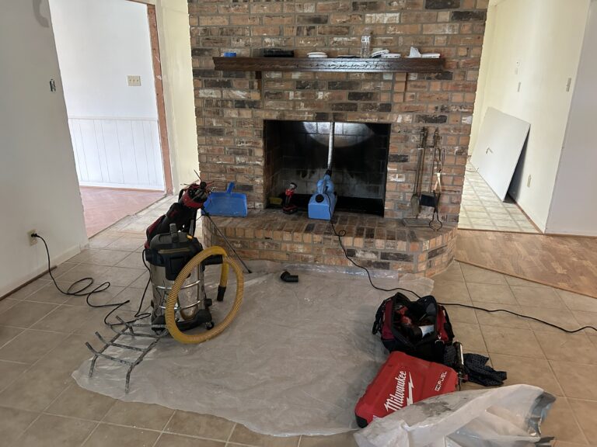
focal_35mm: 26
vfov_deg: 53.1
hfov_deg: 67.3
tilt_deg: -18.7
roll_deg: -0.5
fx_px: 448
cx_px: 298
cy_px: 224
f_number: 1.5
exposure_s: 1/60
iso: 500
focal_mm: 5.7
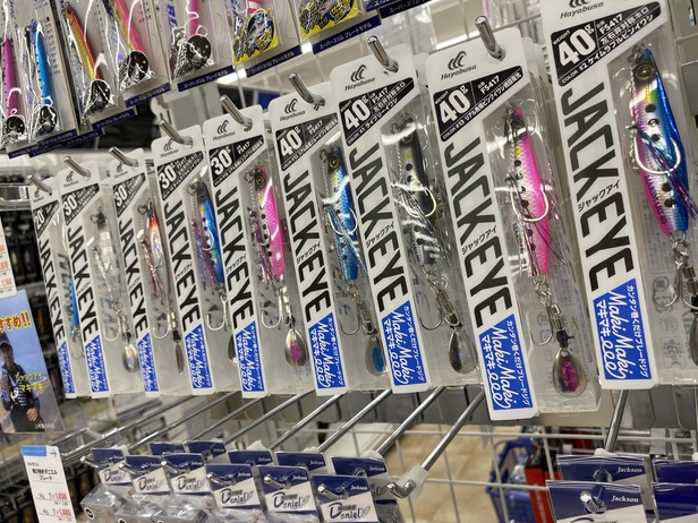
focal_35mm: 27
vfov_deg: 51.3
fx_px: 544
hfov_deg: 65.3
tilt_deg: -3.0
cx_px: 357
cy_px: 252
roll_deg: +11.5
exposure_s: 1/115
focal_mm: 4.25
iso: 40
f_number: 1.8
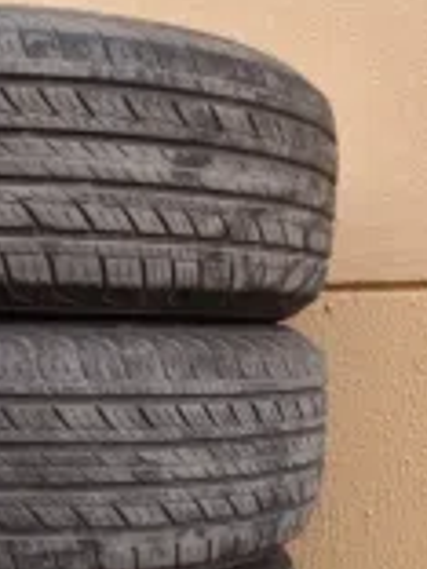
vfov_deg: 30.4
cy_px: 569
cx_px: 66
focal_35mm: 59
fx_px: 970
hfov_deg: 24.3
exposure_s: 1/100
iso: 100
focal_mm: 6.19
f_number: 1.65
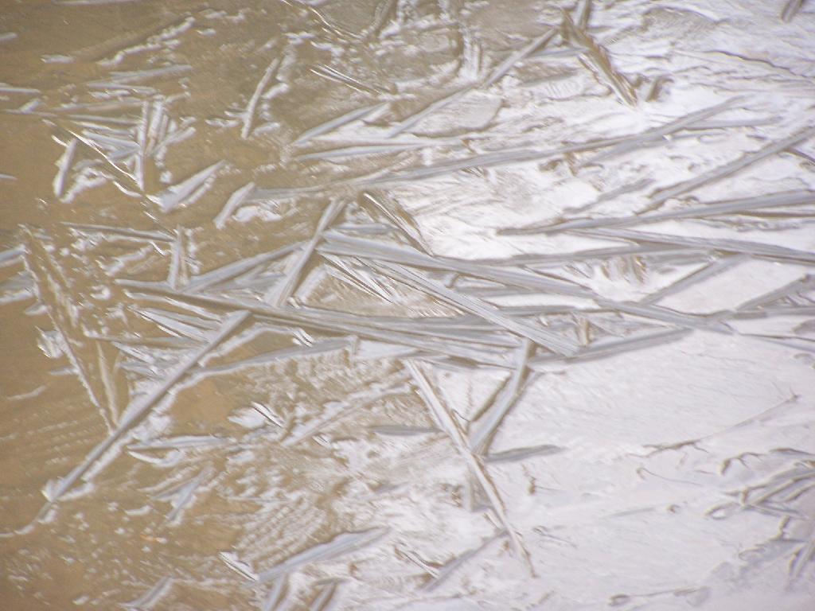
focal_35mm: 268
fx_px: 6310
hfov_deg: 7.4
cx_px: 408
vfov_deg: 5.5
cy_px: 306
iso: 200
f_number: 3.6
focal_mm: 44.4
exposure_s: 1/40
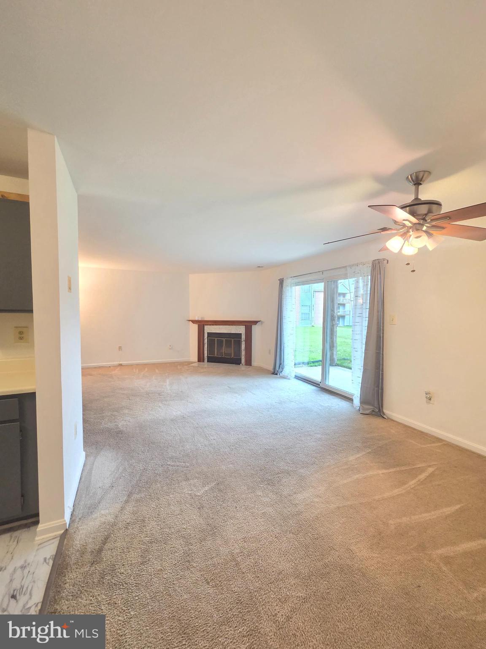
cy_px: 324
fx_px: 243
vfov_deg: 106.2
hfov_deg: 89.9
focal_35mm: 13
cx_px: 243
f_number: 2.2
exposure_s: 1/60
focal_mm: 2.2
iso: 400
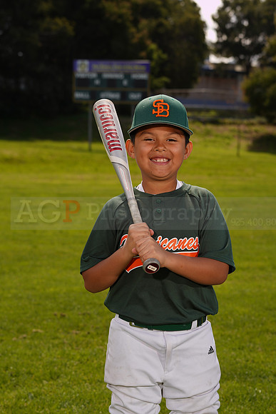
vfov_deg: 20.4
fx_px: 1149
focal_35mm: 100
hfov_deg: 13.7
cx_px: 138
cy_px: 207
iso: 80
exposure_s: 1/160
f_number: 9
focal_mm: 100
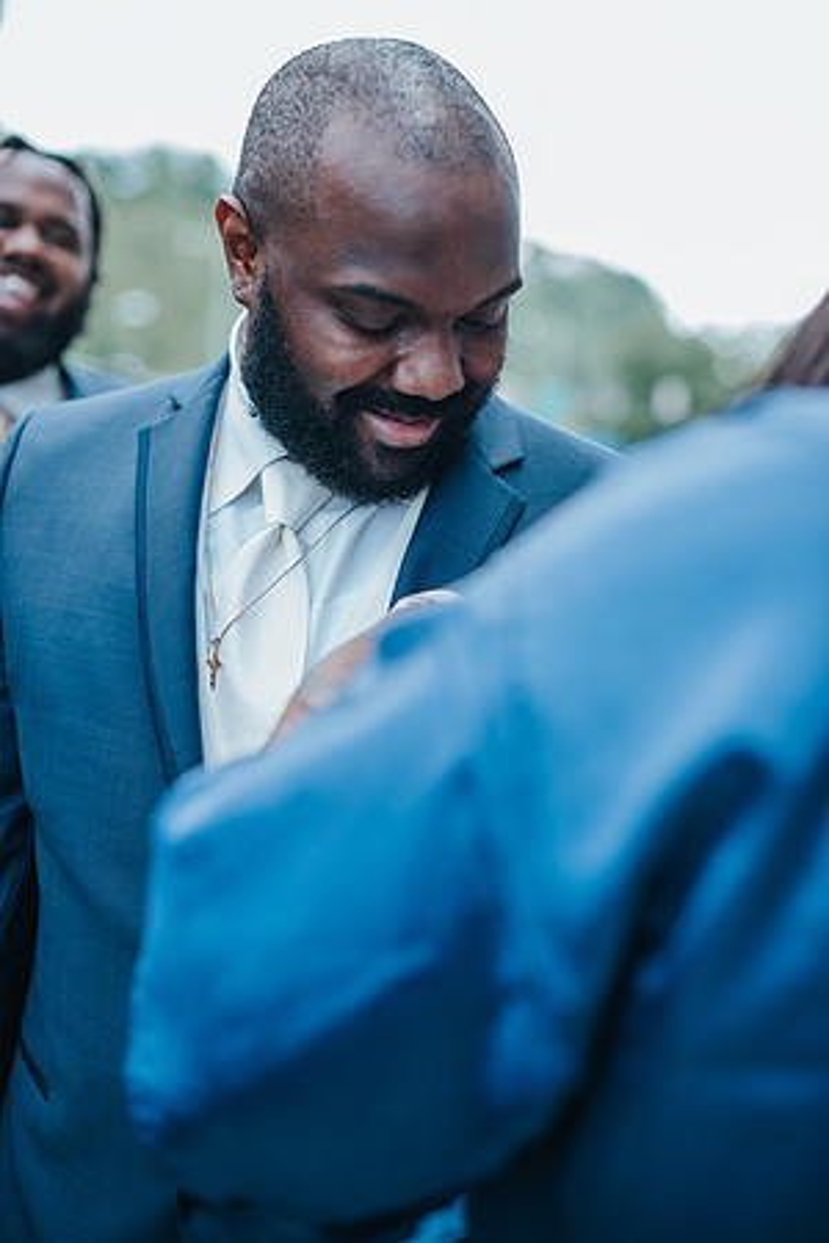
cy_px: 622
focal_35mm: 50
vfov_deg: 39.6
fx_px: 1727
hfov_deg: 27.0
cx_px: 414
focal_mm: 50
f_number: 2.2
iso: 320
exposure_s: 1/640
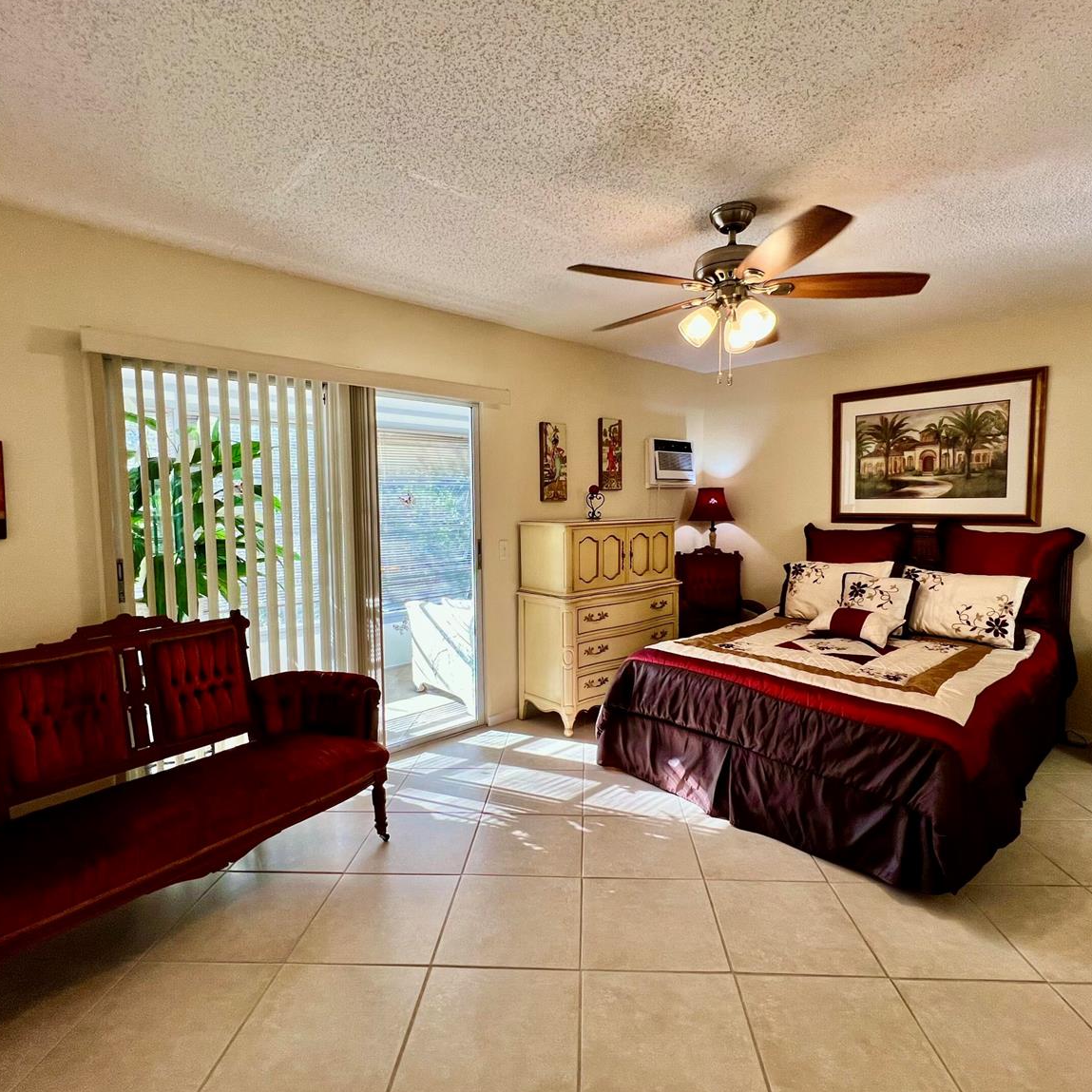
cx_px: 566
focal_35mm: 16
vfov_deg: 87.4
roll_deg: +0.5
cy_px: 546
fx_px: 571
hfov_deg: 87.4
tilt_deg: -5.4
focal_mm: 1.57
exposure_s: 1/120
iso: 80
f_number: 1.8
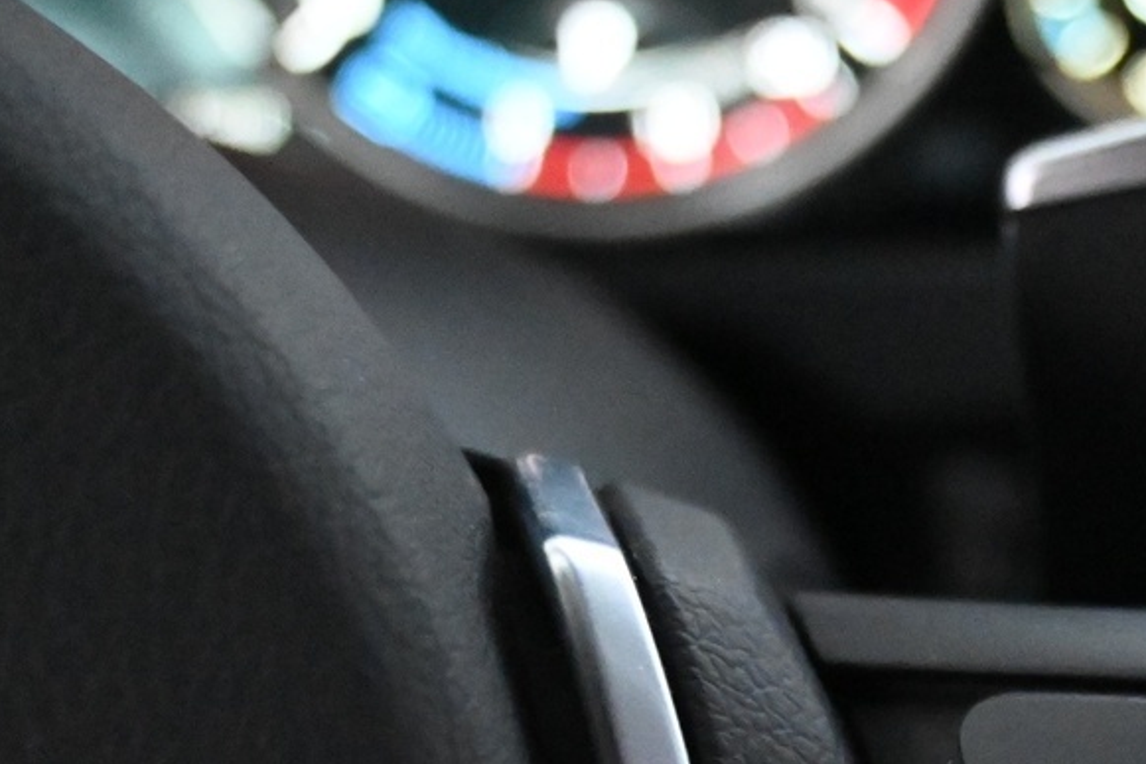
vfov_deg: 13.9
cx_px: 1314
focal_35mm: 94
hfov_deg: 20.5
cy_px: 1009
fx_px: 2994
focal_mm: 22.5
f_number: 4
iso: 10000
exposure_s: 1/40
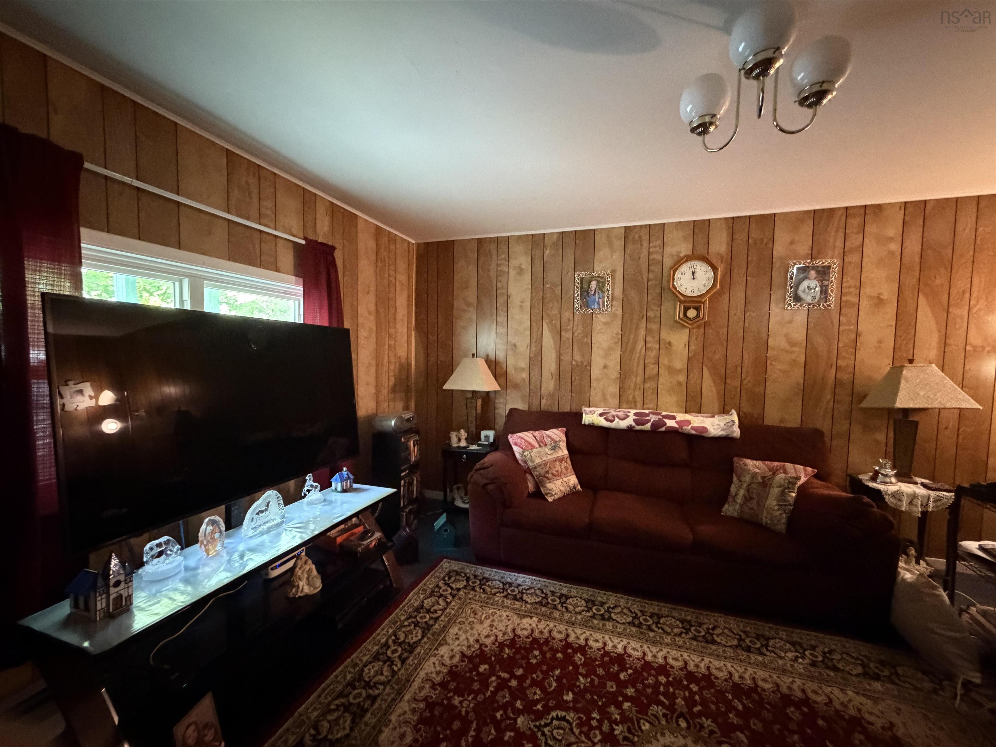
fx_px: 403
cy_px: 374
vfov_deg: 85.7
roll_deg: +0.0
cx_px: 498
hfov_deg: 102.1
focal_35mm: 14
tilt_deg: -2.6
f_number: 2.2
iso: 1600
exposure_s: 1/40
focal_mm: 2.22
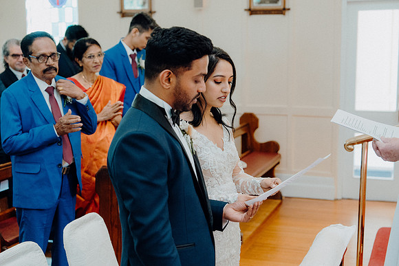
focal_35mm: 53
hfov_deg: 37.5
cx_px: 200
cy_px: 133
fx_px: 588
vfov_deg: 25.5
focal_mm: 53
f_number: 3.5
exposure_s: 1/250
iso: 2500
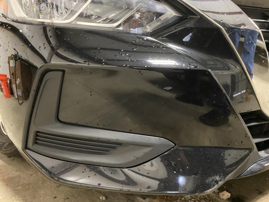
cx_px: 134
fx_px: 202
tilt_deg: -12.1
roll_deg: -0.1
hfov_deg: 67.3
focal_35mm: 26
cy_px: 101
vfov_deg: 53.1
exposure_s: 1/30
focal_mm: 4.25
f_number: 1.8
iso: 800
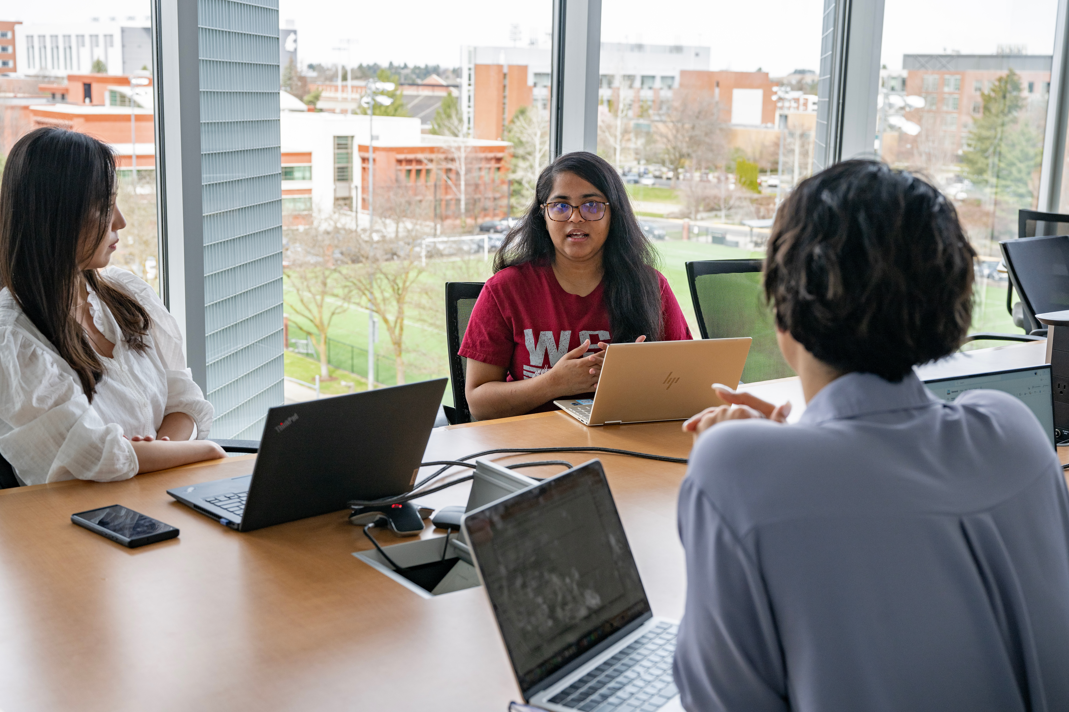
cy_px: 356
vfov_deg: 29.2
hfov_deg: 42.7
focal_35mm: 46
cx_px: 534
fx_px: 1366
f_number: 5.6
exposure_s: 1/250
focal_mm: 46
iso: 250
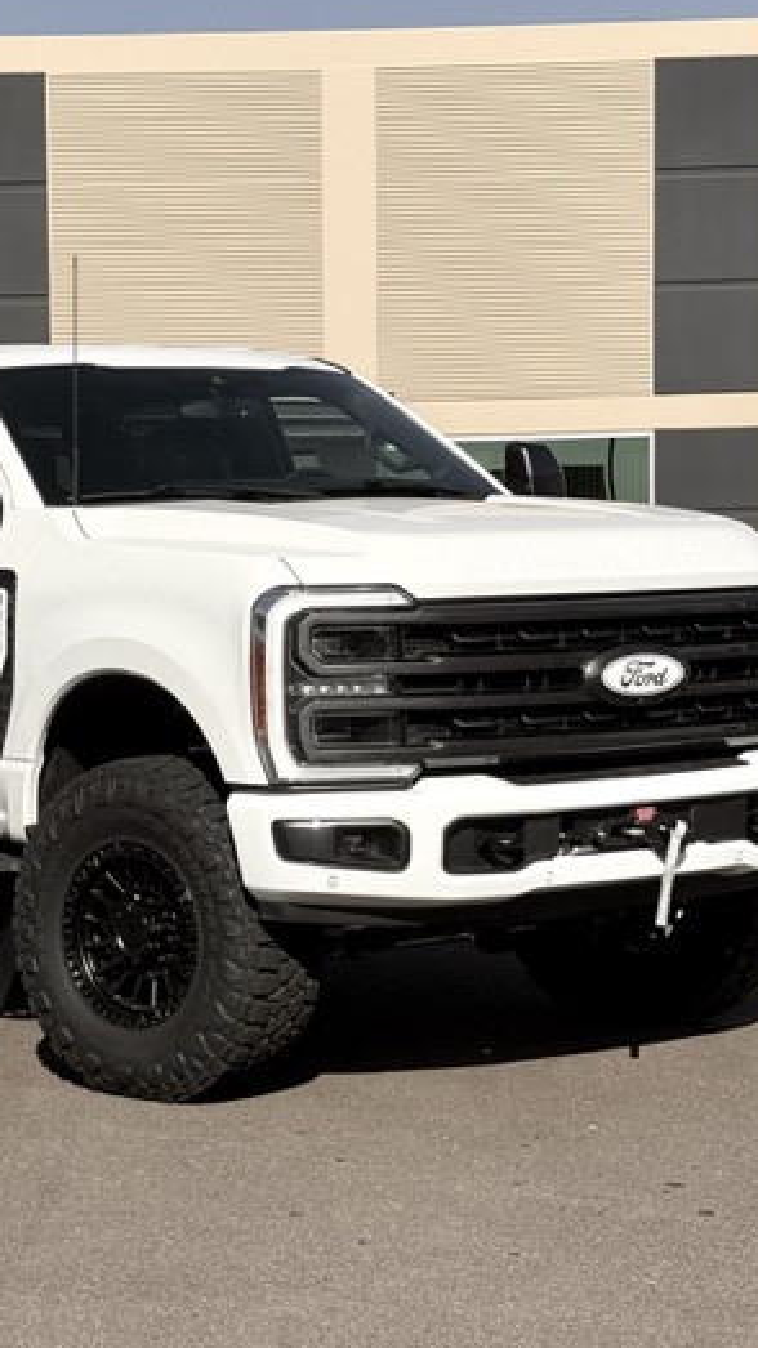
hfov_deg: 15.0
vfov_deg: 26.5
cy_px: 789
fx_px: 2860
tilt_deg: -3.2
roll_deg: +1.1
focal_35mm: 80
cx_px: 155
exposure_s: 1/9901
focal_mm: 6.76
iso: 80
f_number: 1.78
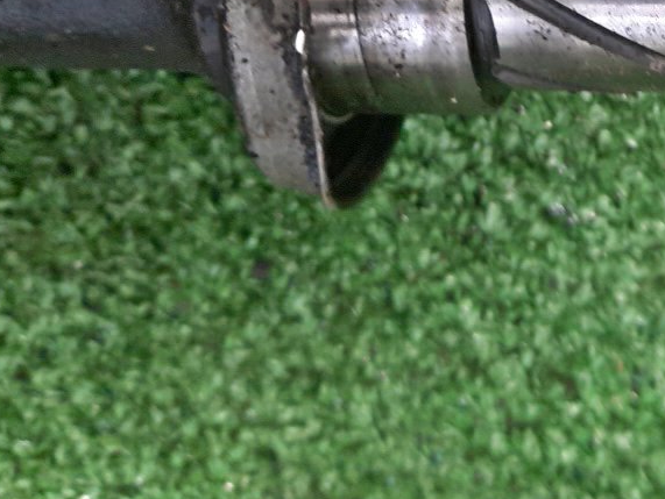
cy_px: -71
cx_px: 698
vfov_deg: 21.9
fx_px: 1211
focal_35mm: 63
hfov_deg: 28.4
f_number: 2
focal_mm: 4.6
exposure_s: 1/25
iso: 353
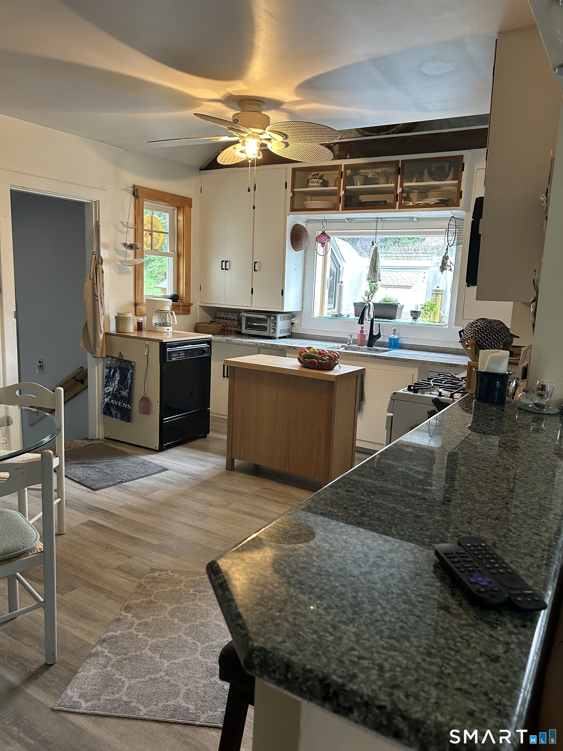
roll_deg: -2.5
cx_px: 282
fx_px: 564
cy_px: 376
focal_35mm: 26
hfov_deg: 53.1
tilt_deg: -9.6
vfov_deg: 67.3
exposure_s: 1/60
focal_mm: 5.7
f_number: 1.5
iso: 160
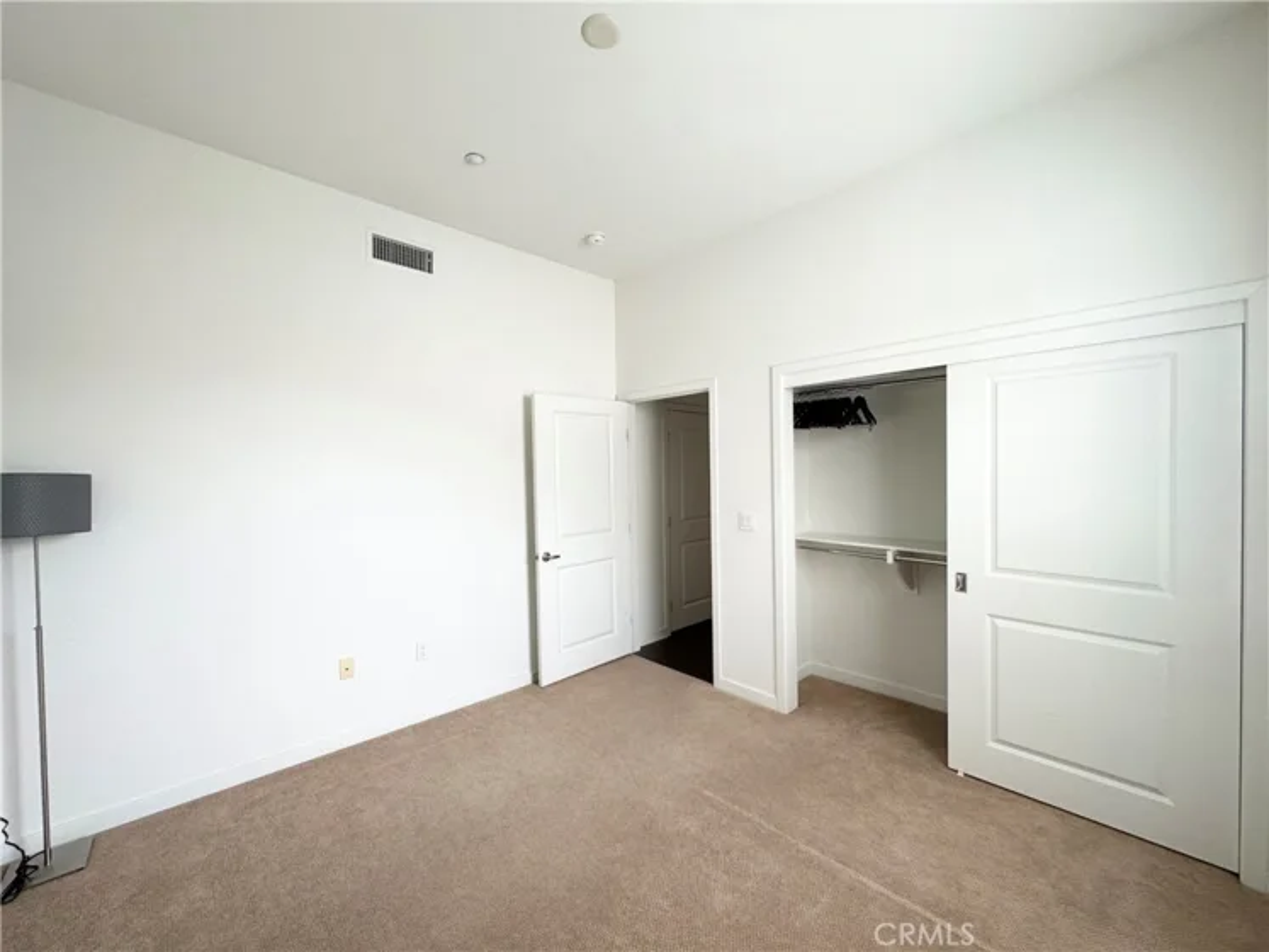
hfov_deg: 102.1
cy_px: 476
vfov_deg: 85.7
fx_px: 513
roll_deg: +0.6
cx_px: 634
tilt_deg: -1.5
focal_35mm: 14
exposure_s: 1/120
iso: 125
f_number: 2.2
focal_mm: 2.22
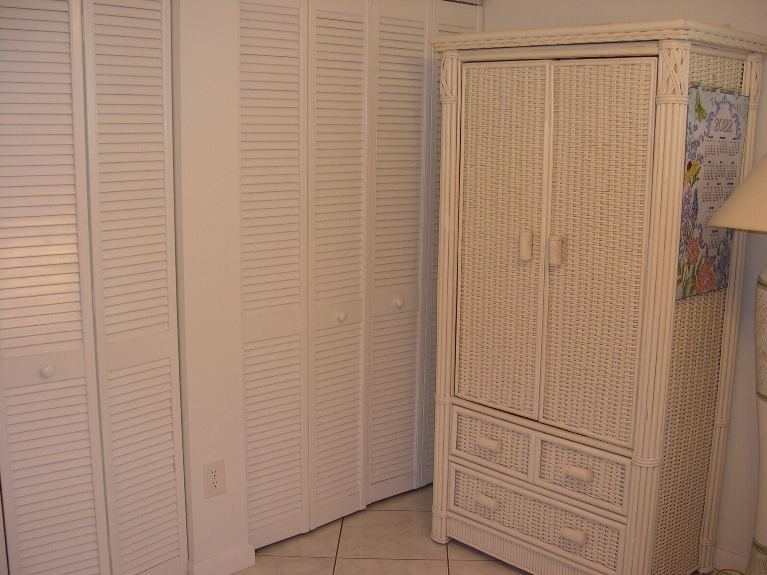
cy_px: 288
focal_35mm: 38
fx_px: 842
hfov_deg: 49.0
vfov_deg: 37.7
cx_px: 384
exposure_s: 1/30
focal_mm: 8
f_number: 2.8
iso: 100
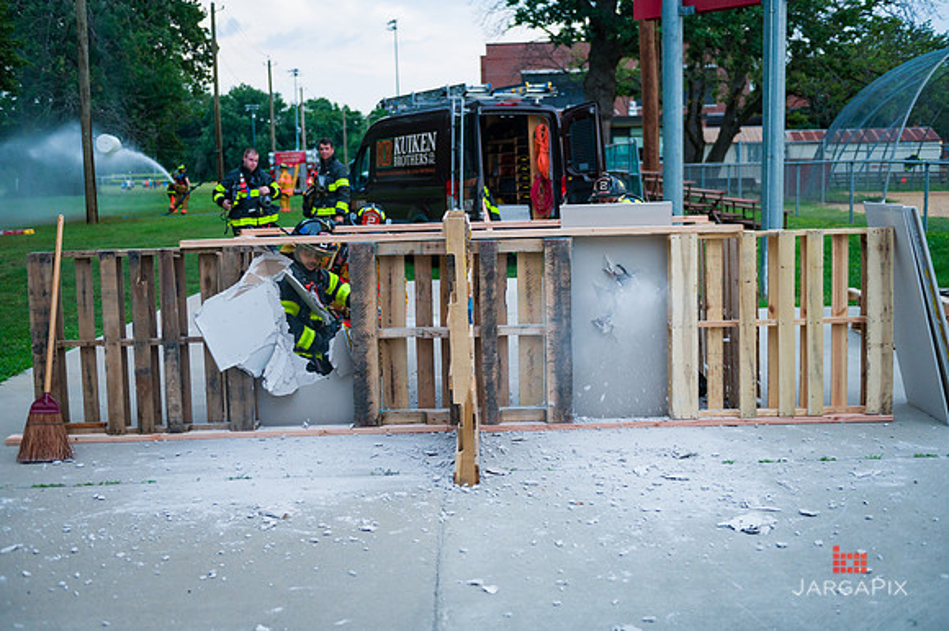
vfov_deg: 33.4
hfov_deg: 48.5
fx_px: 1054
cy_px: 316
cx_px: 474
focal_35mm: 40
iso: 1600
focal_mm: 40
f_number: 3.2
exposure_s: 1/200
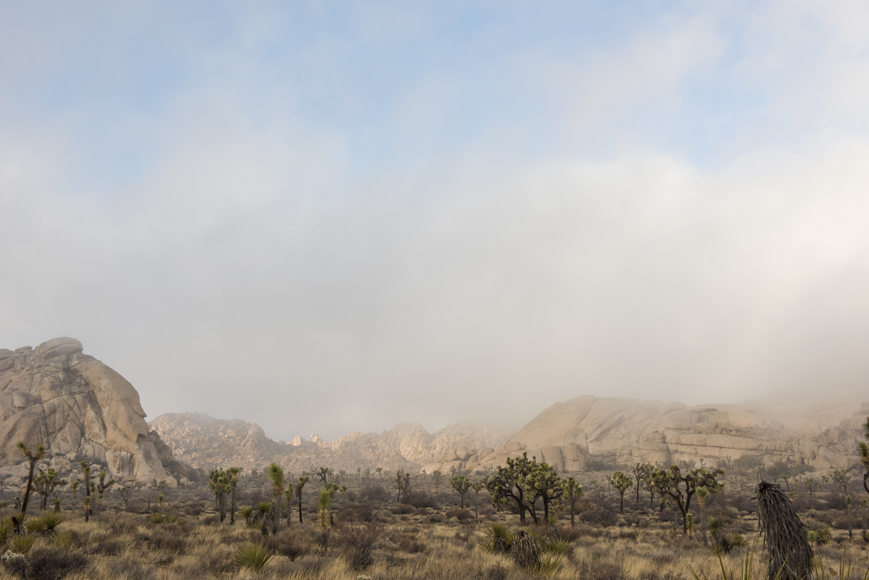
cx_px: 434
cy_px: 290
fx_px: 1014
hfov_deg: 46.4
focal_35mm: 42
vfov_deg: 31.9
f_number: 9
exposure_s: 1/800
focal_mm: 42
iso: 800
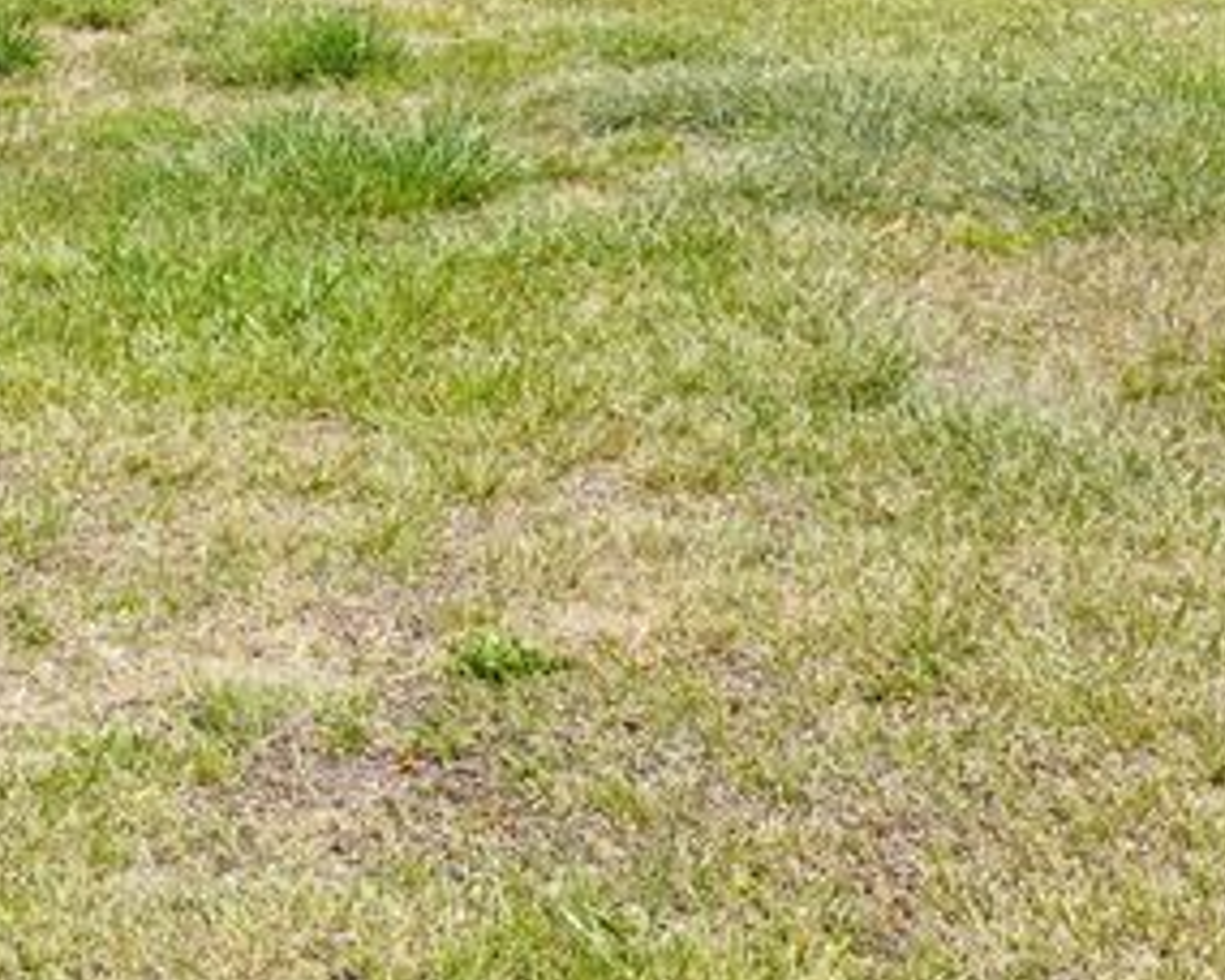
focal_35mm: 81
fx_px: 2937
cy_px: -419
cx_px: 314
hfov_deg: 23.3
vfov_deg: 17.4
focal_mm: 16
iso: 100
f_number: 8
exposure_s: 1/125
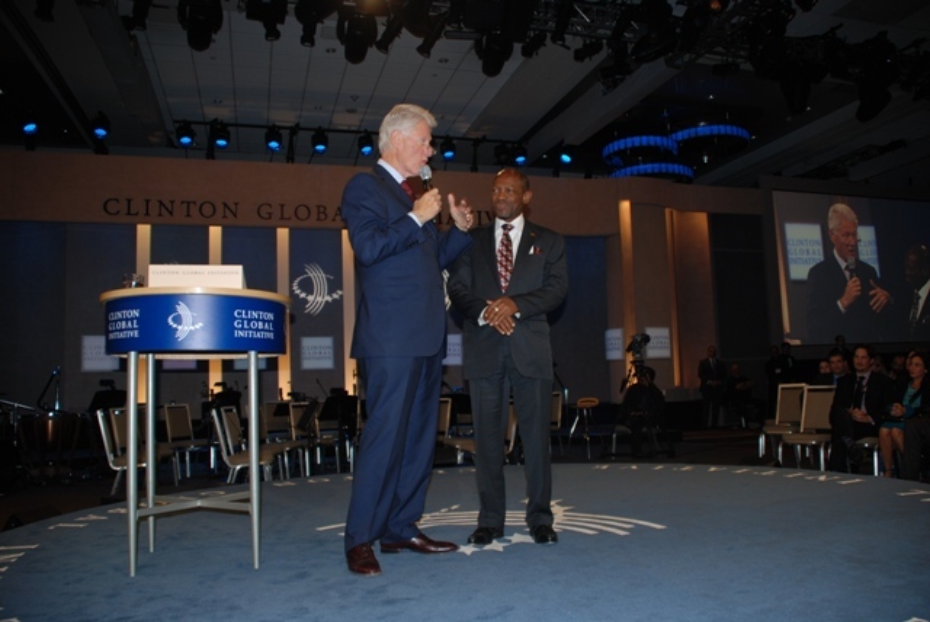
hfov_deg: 67.3
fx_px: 698
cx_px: 465
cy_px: 311
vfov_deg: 48.0
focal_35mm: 27
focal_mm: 18
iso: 100
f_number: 3.5
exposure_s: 1/60
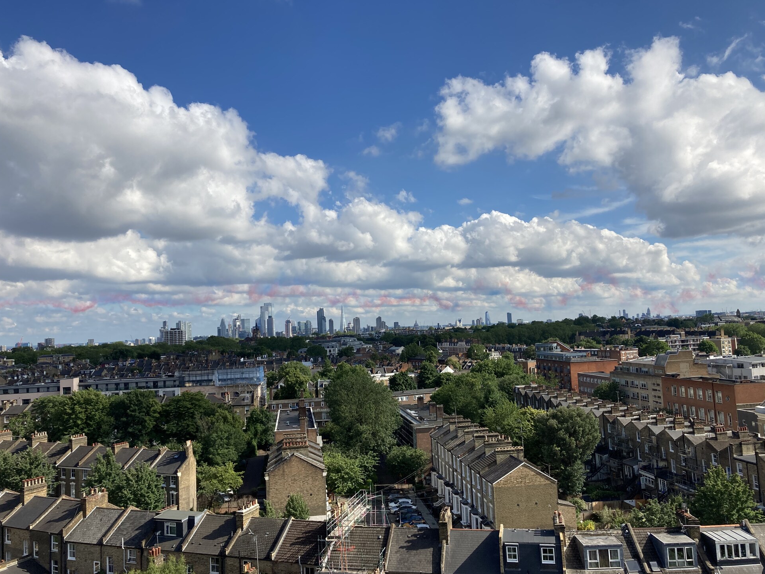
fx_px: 641
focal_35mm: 29
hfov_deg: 61.7
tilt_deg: +4.1
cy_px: 287
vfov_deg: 48.2
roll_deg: +3.6
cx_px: 379
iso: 20
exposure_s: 1/3003
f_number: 1.8
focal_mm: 3.99
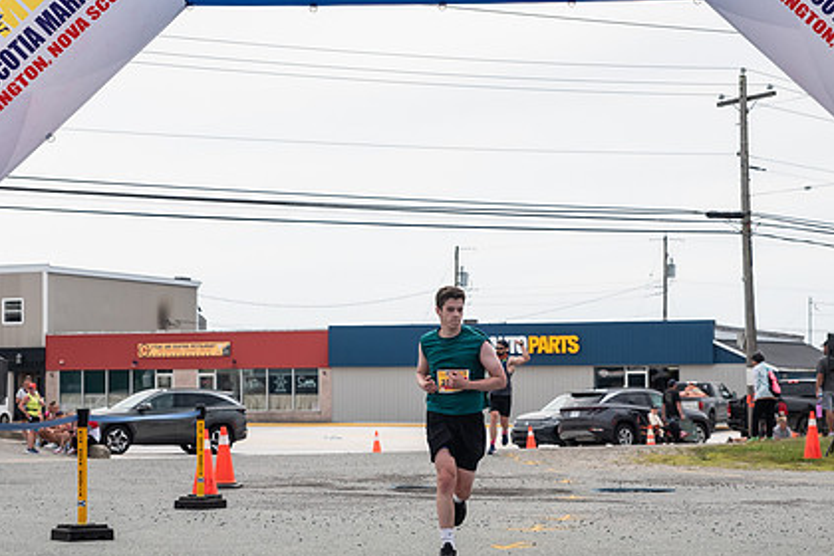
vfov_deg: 14.5
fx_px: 2177
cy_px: 302
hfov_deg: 21.7
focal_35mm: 94
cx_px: 430
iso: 800
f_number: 4
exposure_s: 1/4000
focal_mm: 56
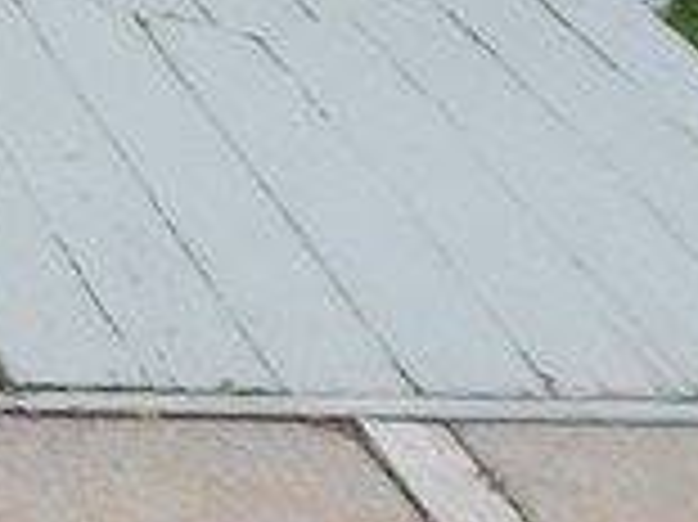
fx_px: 3063
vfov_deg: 8.9
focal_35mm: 152
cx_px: -901
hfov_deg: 11.2
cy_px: -698
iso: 125
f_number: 3
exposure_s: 1/320
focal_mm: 4
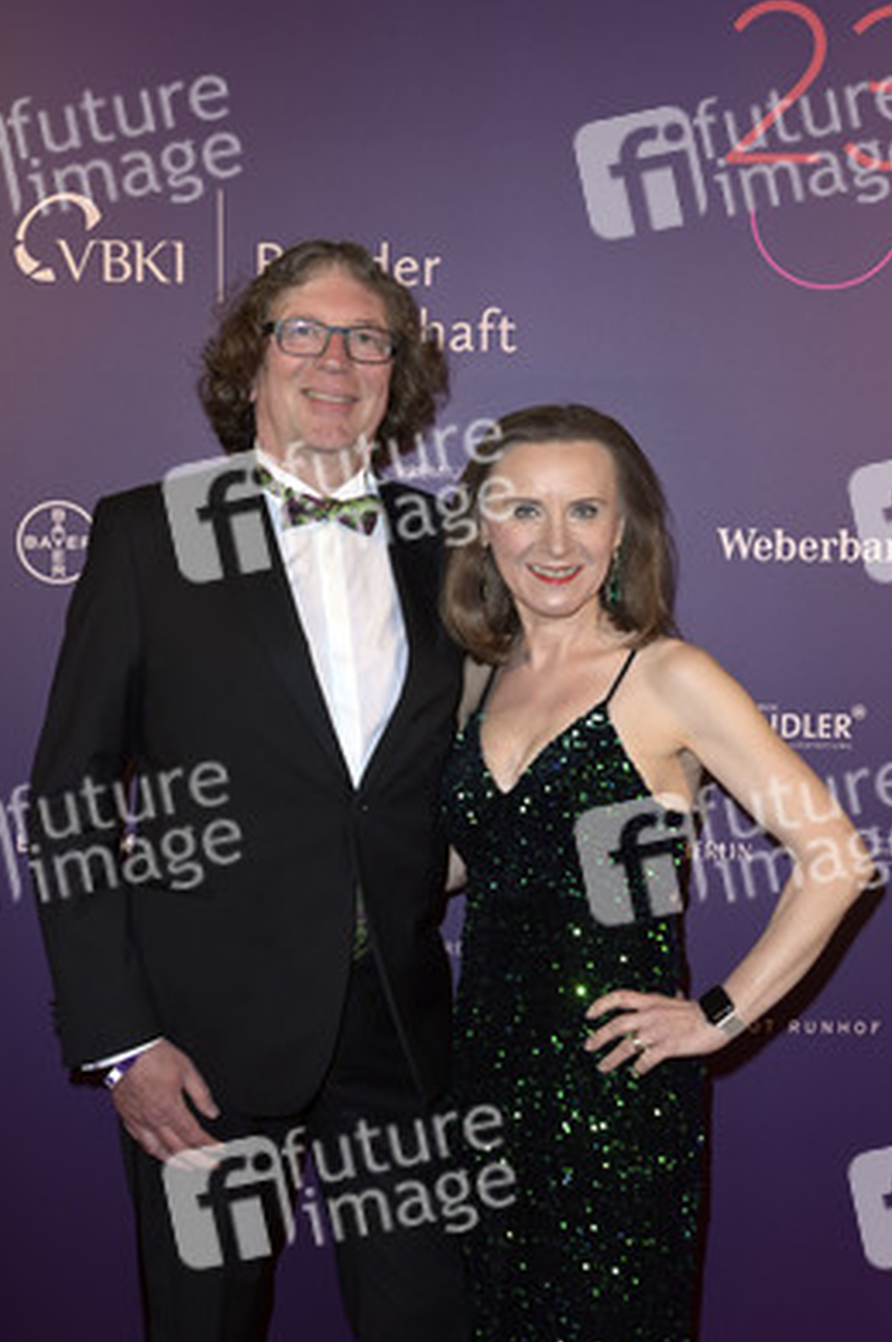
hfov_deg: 29.8
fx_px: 1675
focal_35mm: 45
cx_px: 439
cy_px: 673
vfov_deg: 43.6
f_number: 5.6
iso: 500
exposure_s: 1/250
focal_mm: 44
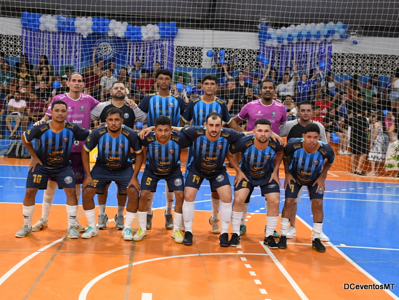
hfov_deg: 31.2
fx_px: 715
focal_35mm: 62
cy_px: 150
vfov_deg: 23.7
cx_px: 181
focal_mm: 38
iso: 3200
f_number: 5
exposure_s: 1/80
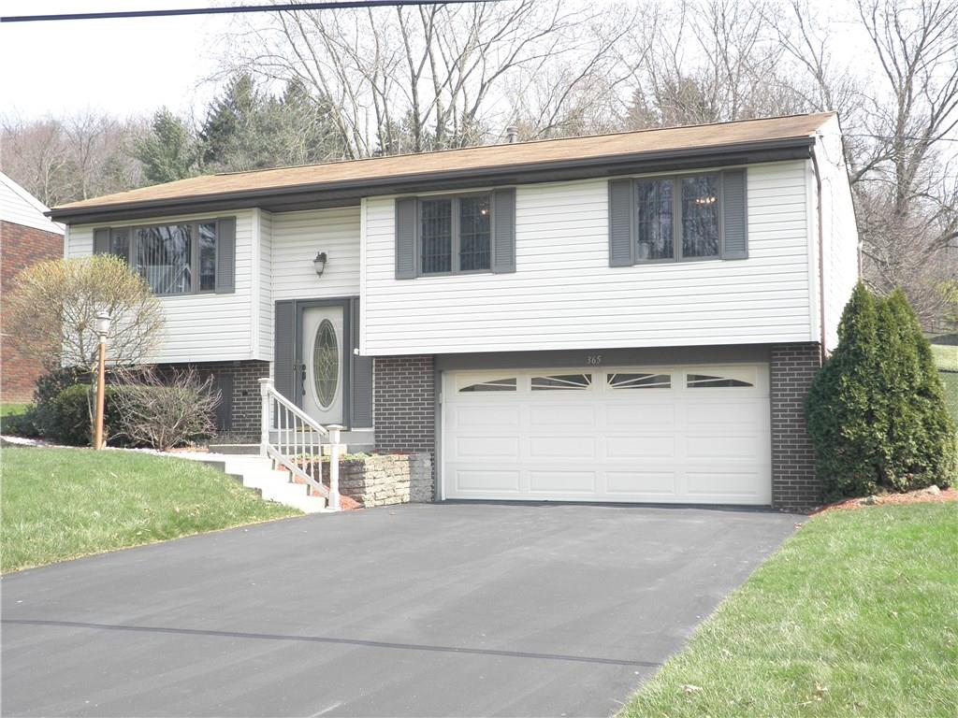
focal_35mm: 45
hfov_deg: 42.1
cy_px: 359
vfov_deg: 32.2
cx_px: 479
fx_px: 1245
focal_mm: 8.2
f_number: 4.4
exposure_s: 1/125
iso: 64
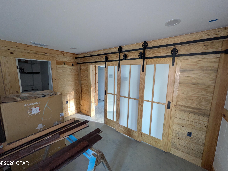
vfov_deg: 85.7
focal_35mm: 14
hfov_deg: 102.0
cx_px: 114
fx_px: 92
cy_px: 86
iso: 279
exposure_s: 1/40
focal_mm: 1.83
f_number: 2.2
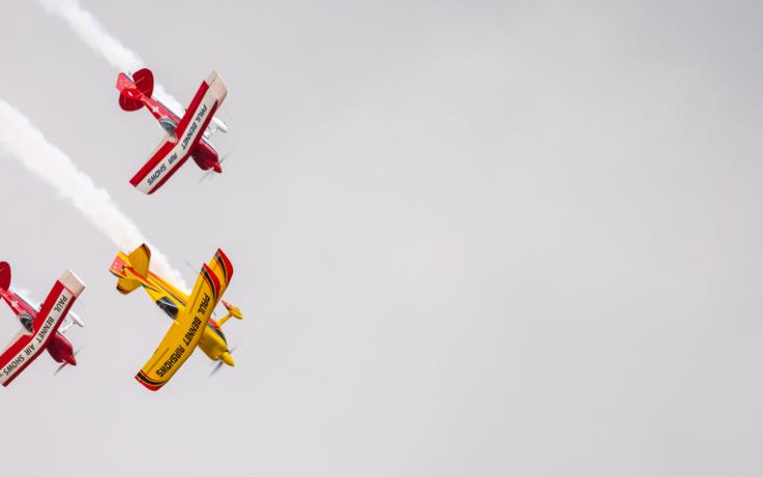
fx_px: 12916
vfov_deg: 2.1
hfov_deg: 3.4
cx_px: 274
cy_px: 327
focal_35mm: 621
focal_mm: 312
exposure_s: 1/250
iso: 800
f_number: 5.2
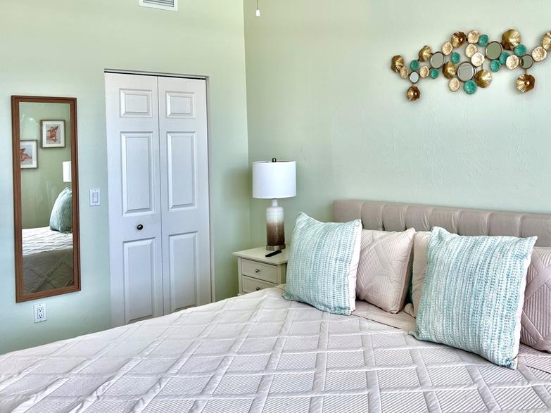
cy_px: 145
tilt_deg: +1.1
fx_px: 541
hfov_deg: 53.5
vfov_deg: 41.4
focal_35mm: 34
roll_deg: +1.7
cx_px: 338
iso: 32
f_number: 1.5
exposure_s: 1/135
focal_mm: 5.7
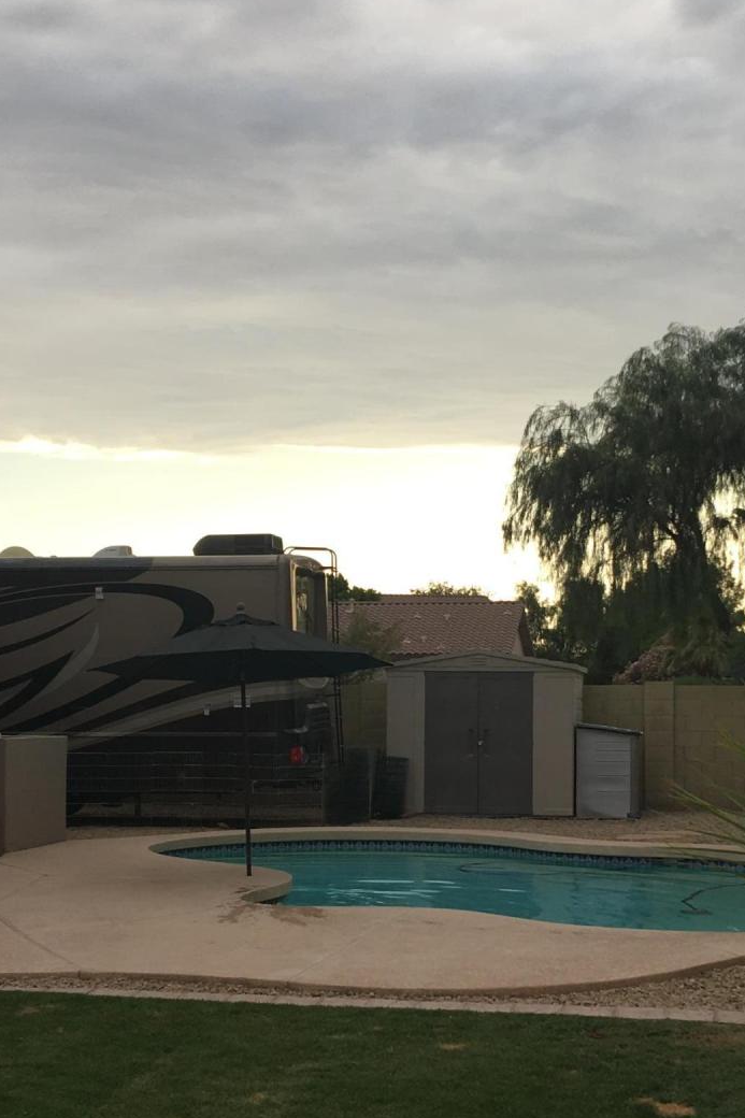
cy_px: 685
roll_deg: -0.8
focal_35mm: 58
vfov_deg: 34.3
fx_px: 1801
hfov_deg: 23.4
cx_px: 389
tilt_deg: +1.8
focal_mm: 4.15
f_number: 2.2
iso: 25
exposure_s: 1/437
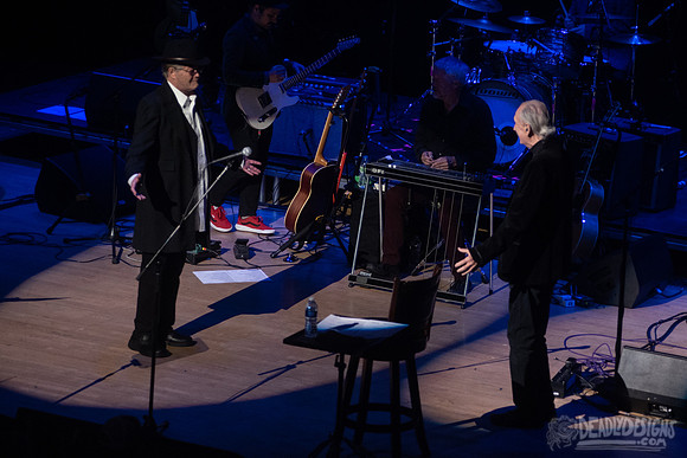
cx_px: 519
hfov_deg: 10.6
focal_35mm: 193
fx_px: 3677
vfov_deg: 7.1
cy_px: 196
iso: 2000
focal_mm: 125
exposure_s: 1/400
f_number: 3.5
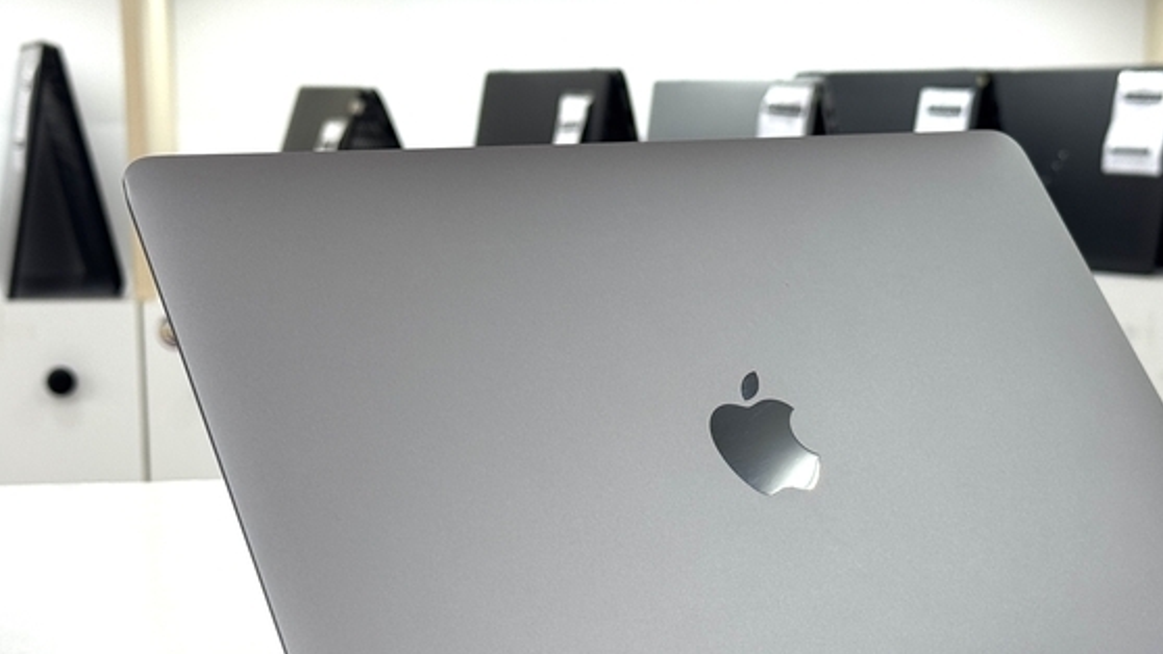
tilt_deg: -9.3
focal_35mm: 75
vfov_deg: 16.1
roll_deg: +1.3
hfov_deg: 28.2
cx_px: 650
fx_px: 2313
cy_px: 429
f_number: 1.78
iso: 50
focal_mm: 6.76
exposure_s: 1/100
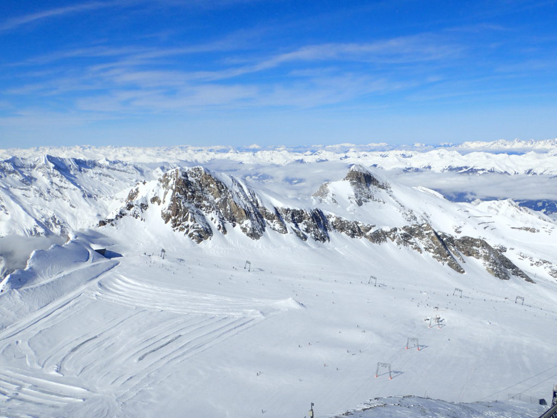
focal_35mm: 35
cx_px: 278
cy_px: 209
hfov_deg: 52.6
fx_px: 563
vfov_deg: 40.7
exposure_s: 1/250
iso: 100
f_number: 10
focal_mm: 6.42
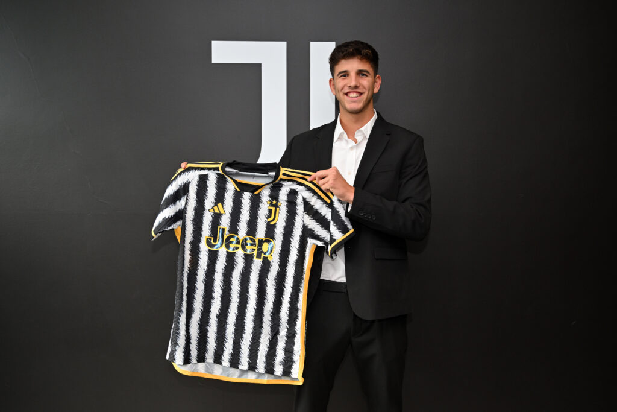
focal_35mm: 34
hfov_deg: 55.1
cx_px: 308
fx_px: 591
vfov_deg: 38.4
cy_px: 206
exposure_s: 1/320
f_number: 4
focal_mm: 34.5
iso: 640
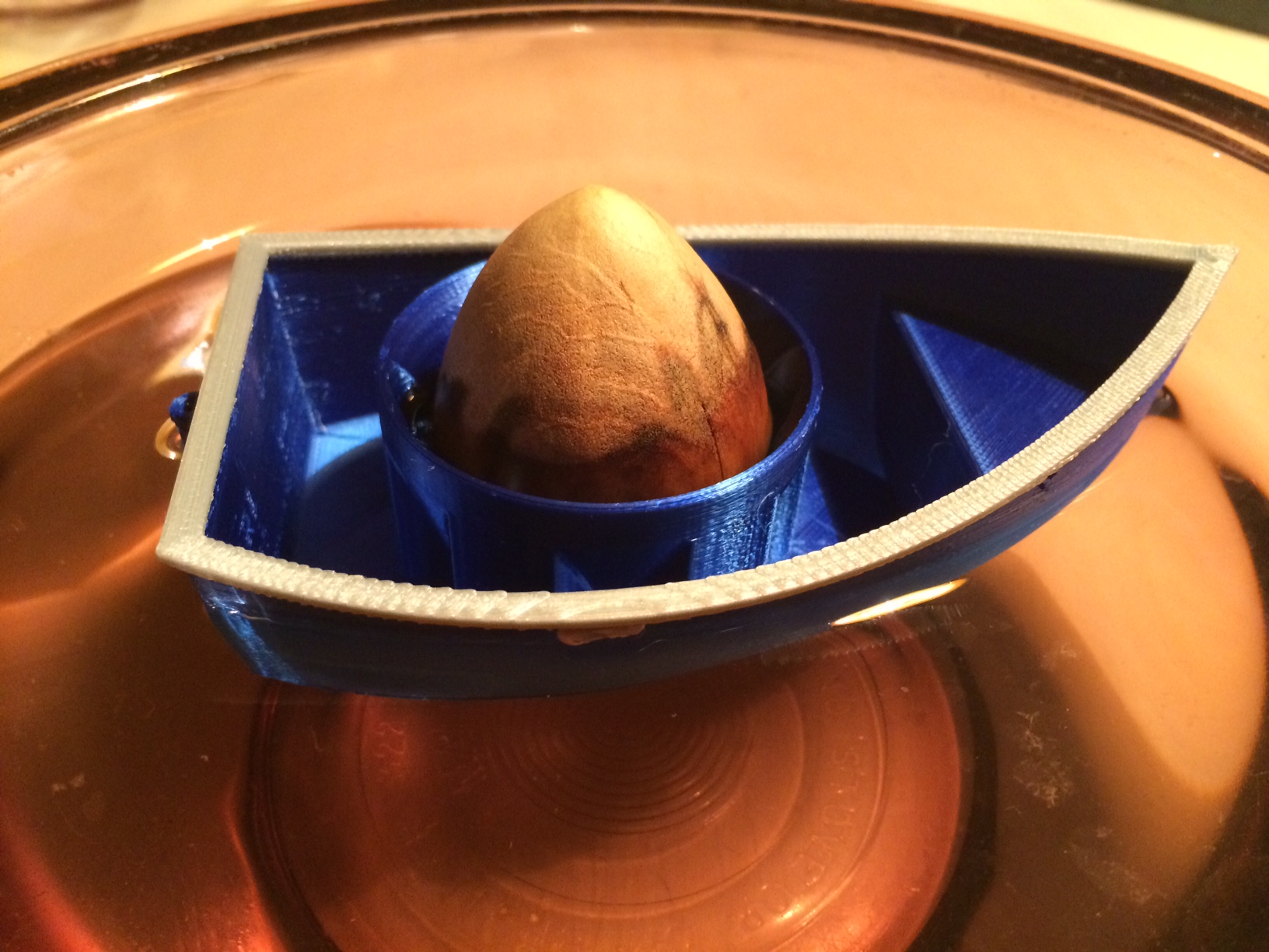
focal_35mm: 29
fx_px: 1063
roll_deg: -4.7
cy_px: 476
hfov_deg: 61.7
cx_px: 634
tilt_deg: -42.3
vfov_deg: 48.2
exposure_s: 1/15
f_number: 2.2
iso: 320
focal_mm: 4.15
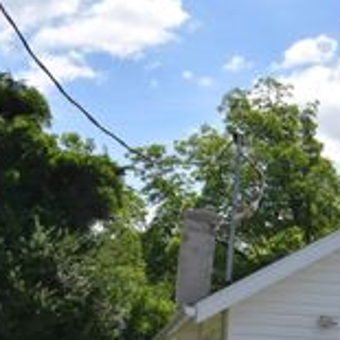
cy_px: 328
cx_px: 518
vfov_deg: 22.6
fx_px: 822
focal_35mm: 74
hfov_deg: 20.0
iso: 200
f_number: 10
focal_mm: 18
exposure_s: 1/400
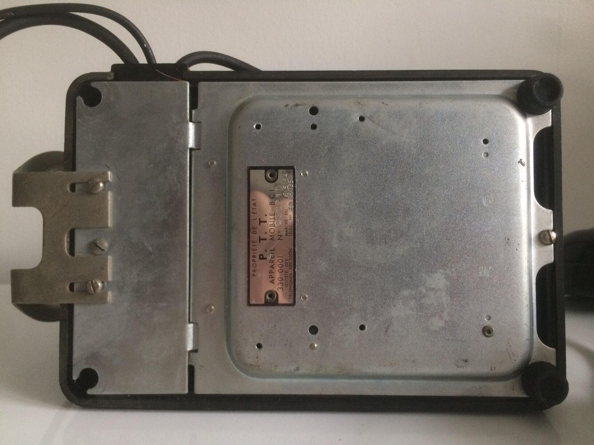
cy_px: 222
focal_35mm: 29
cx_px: 297
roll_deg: +0.2
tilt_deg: -8.3
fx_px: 498
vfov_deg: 48.2
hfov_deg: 61.7
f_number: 2.2
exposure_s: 1/33
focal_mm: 4.15
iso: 250
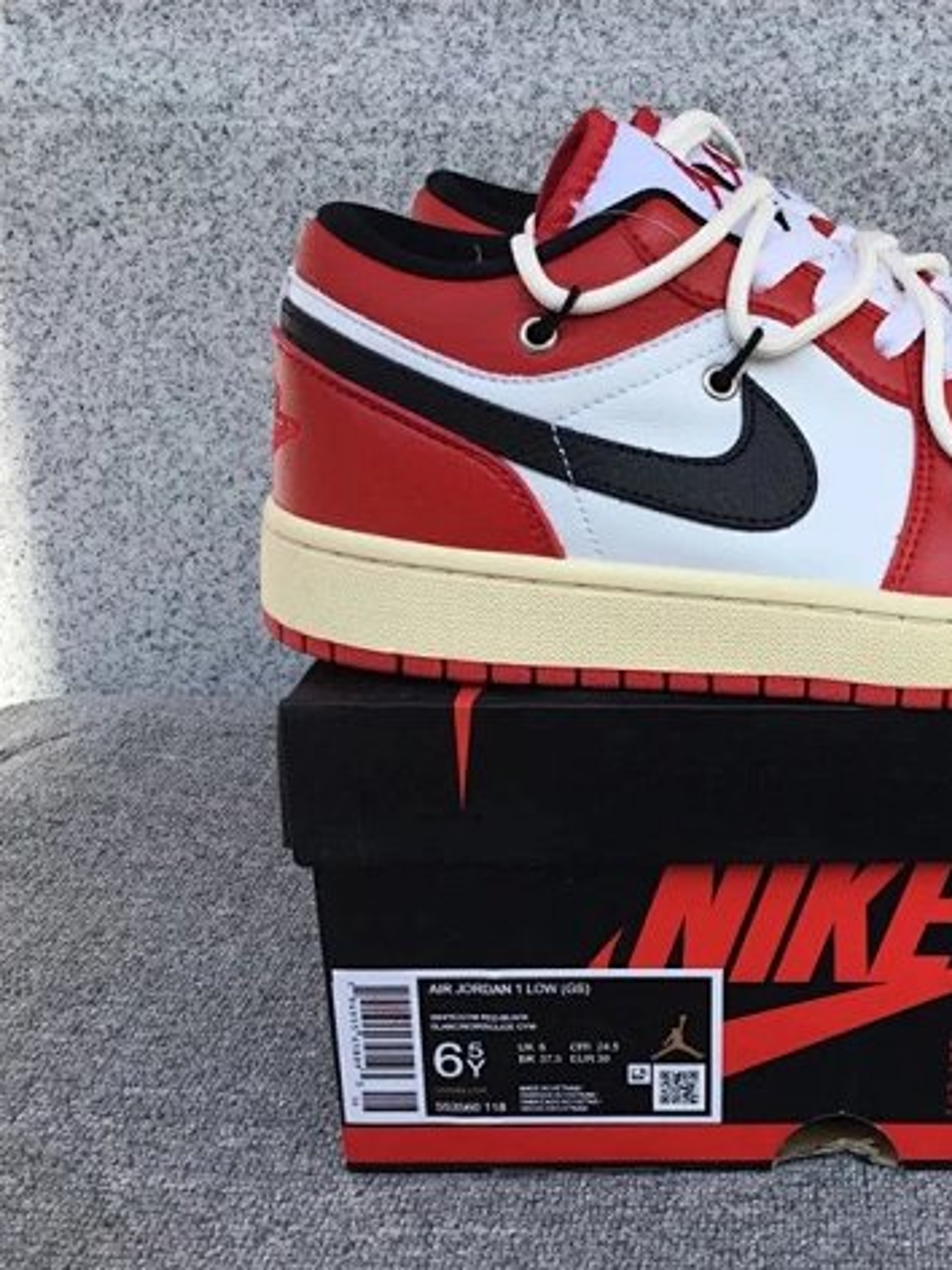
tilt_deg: -18.5
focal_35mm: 42
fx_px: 1540
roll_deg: +0.5
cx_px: 831
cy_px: 640
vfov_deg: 44.8
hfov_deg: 32.8
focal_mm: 3.3
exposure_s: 1/783
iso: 25
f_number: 2.4
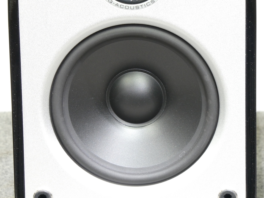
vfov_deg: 6.4
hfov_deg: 8.6
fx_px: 1762
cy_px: 99
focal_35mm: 231
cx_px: 132
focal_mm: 41.4
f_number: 5.6
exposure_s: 1/2
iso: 200
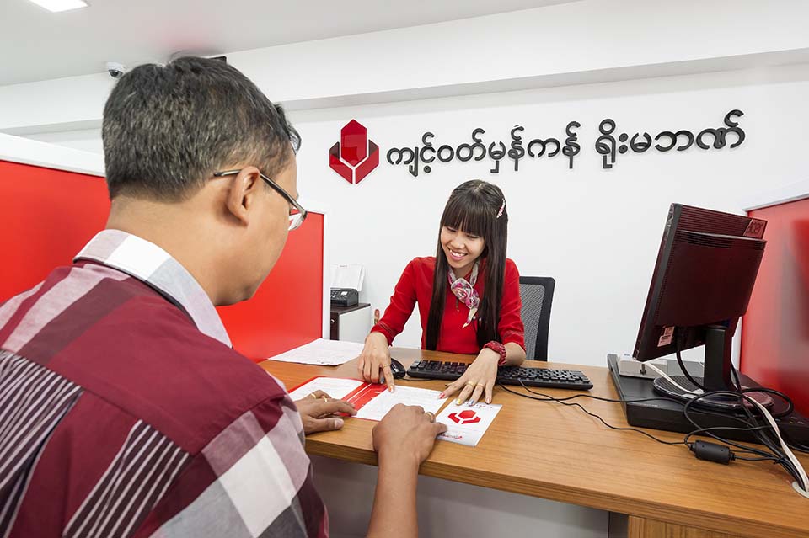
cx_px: 404
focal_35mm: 20
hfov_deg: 84.0
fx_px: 449
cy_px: 269
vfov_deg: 61.9
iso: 1000
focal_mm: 20
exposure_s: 1/15
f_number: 11
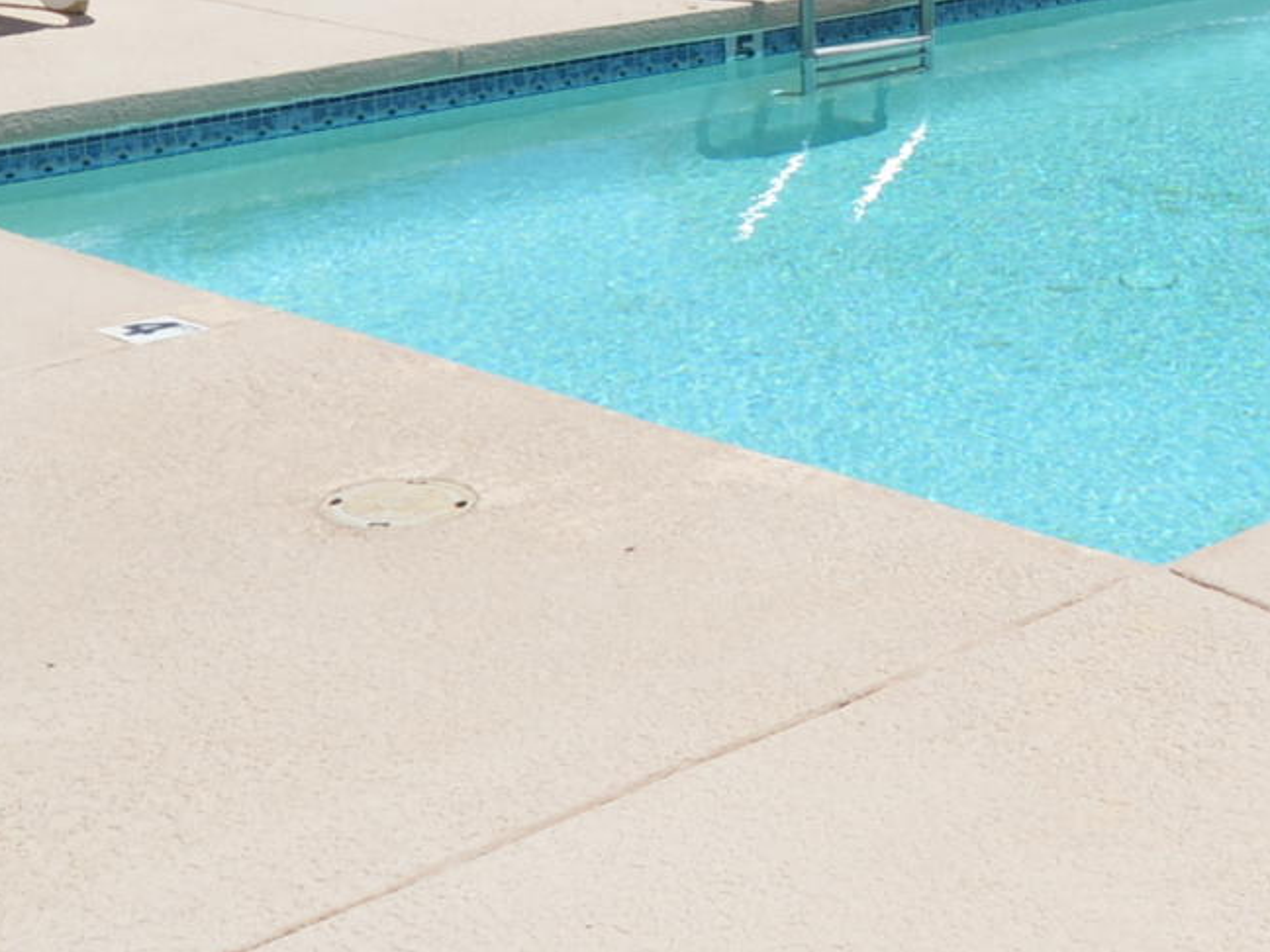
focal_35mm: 80
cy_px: 86
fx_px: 2935
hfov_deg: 22.8
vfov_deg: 18.1
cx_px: 1456
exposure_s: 1/320
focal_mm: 12
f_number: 9
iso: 100
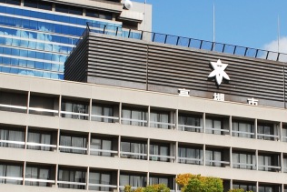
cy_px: 137
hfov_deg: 22.3
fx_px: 726
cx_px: 188
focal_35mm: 91
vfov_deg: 15.0
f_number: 8
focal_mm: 24
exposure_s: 1/350
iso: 200
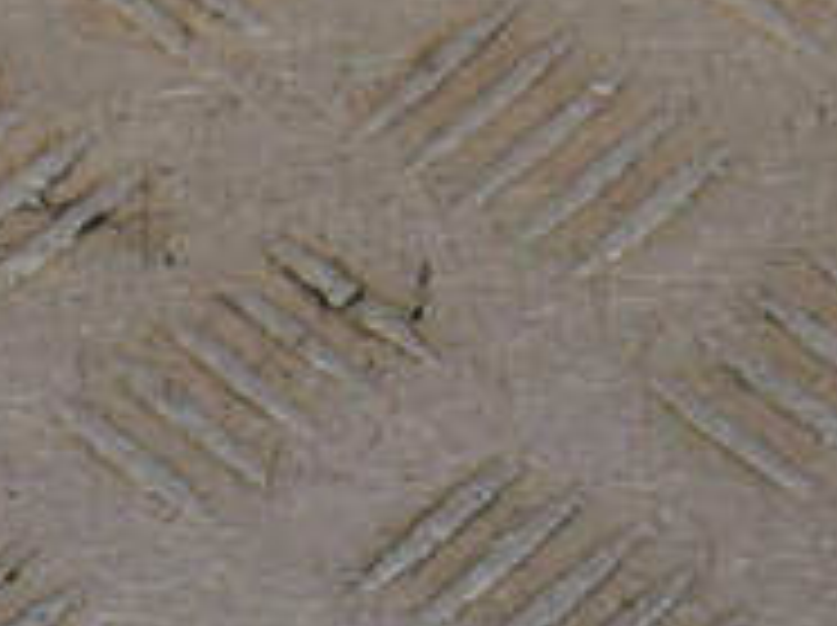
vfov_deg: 5.5
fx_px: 6520
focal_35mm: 270
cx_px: 27
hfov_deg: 7.3
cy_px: 847
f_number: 9
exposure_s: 1/200
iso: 800
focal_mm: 58
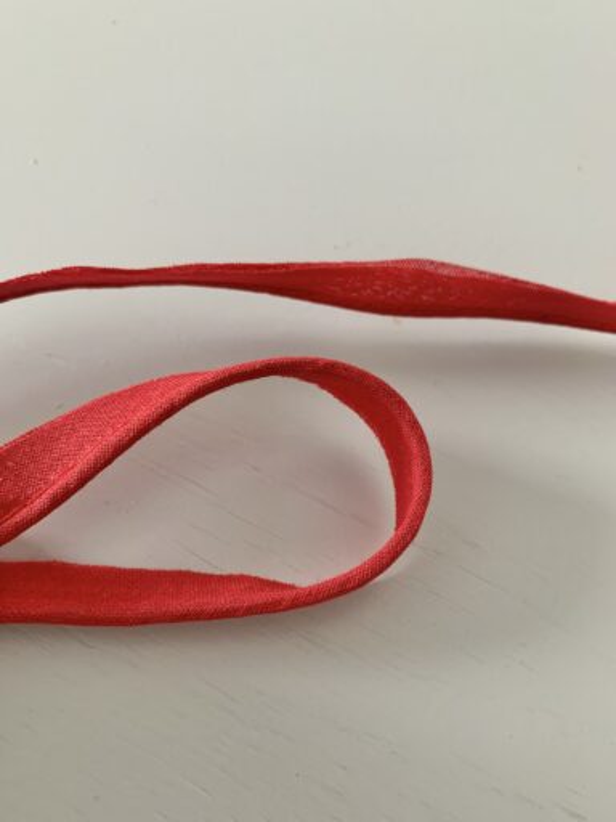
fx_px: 617
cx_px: 308
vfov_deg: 67.3
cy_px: 411
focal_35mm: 26
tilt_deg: -61.3
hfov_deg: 53.1
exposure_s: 1/60
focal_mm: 4.25
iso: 200
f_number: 1.8
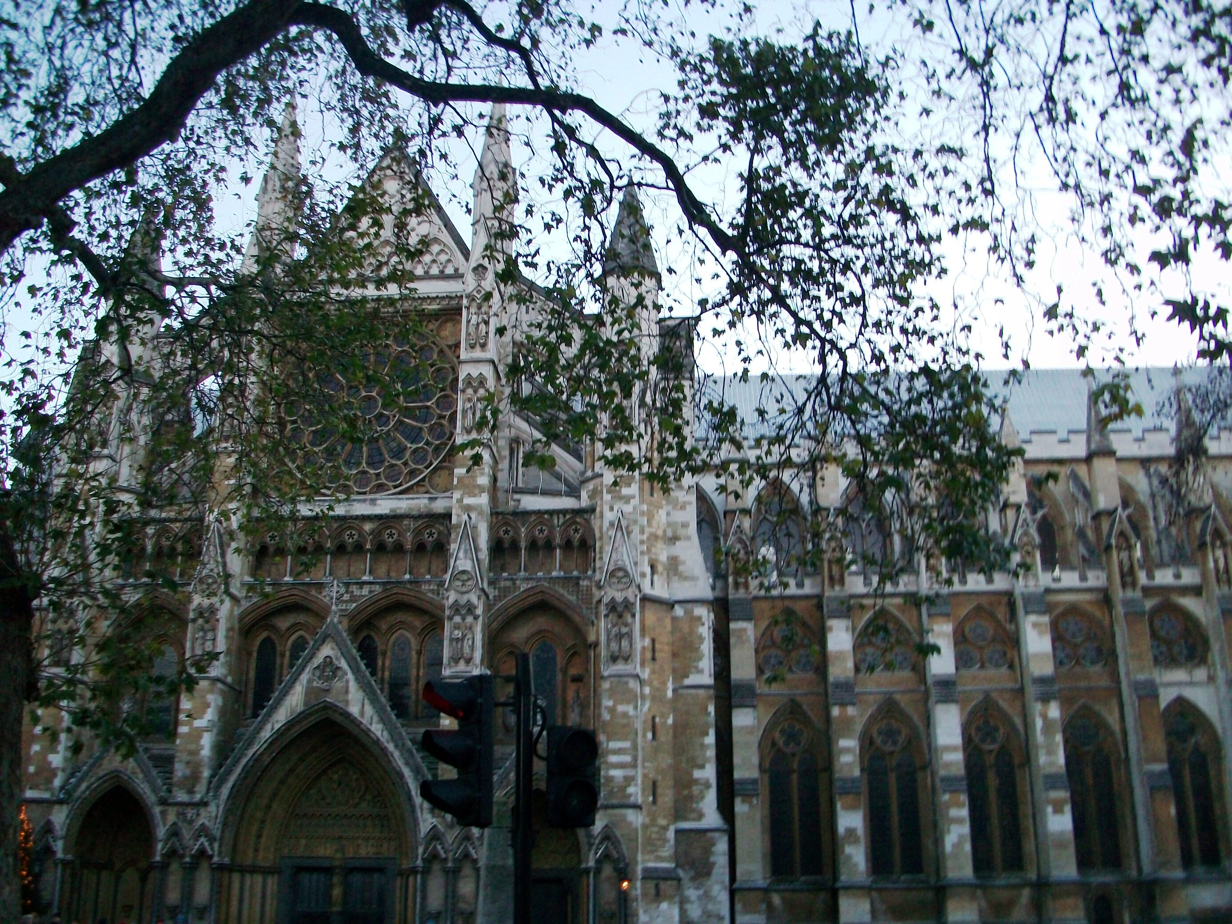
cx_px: 616
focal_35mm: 34
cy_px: 462
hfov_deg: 54.0
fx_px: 1210
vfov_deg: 41.8
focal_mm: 5.7
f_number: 2.8
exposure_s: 1/60
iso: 120
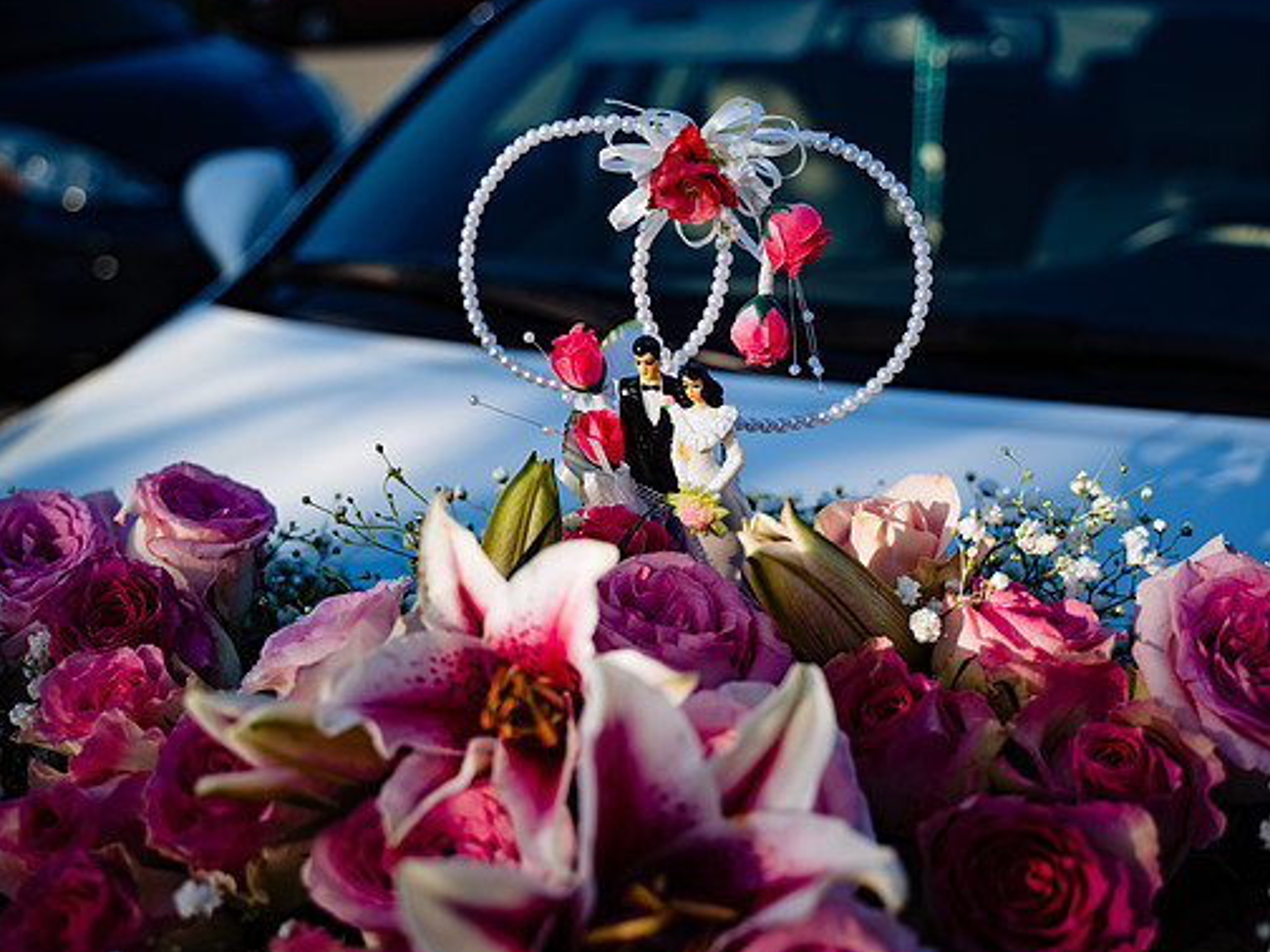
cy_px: 470
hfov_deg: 58.3
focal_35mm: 31
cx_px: 670
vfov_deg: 45.4
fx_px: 1137
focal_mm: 28
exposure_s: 1/1000
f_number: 2.8
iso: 100
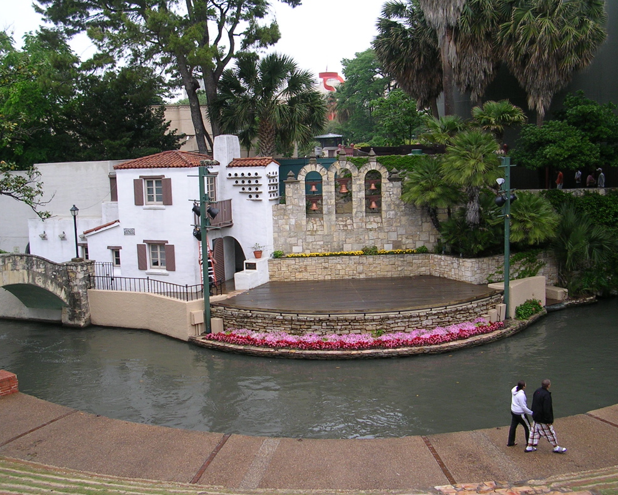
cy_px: 247
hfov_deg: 45.8
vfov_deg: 37.3
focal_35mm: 40
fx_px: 732
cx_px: 304
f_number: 2.8
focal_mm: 5.8
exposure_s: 1/270
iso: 50
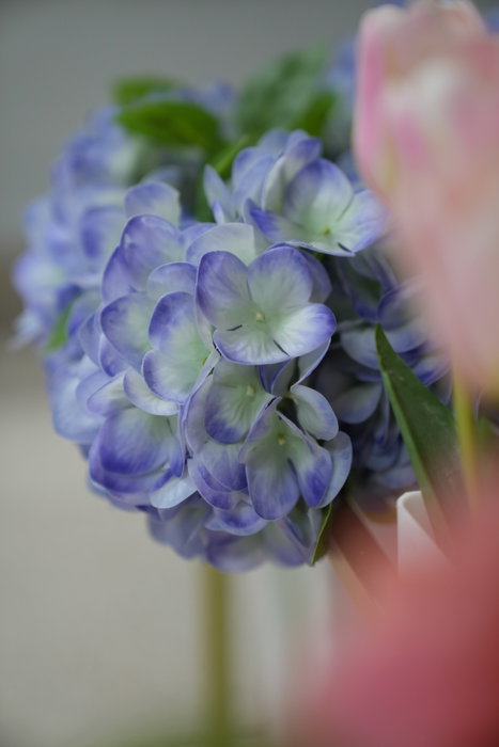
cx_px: 250
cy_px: 374
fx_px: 1434
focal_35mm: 69
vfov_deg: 29.2
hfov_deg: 19.7
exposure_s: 1/250
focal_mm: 69
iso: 1600
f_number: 2.8
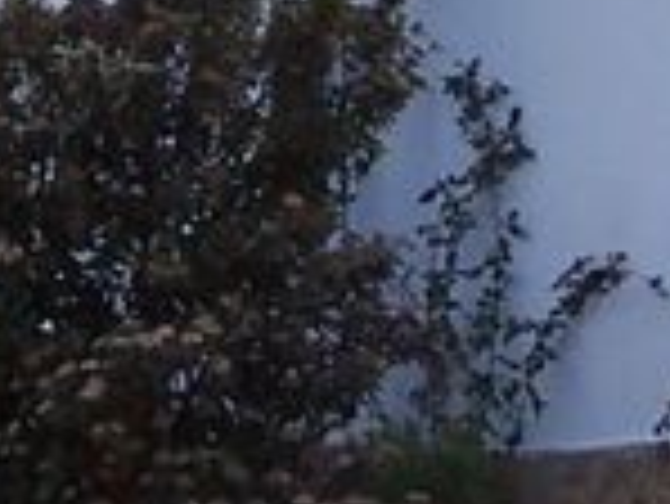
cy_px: -76
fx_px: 4552
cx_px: 387
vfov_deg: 6.3
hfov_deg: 8.4
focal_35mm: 235
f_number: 4
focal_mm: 6
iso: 80
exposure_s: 1/250
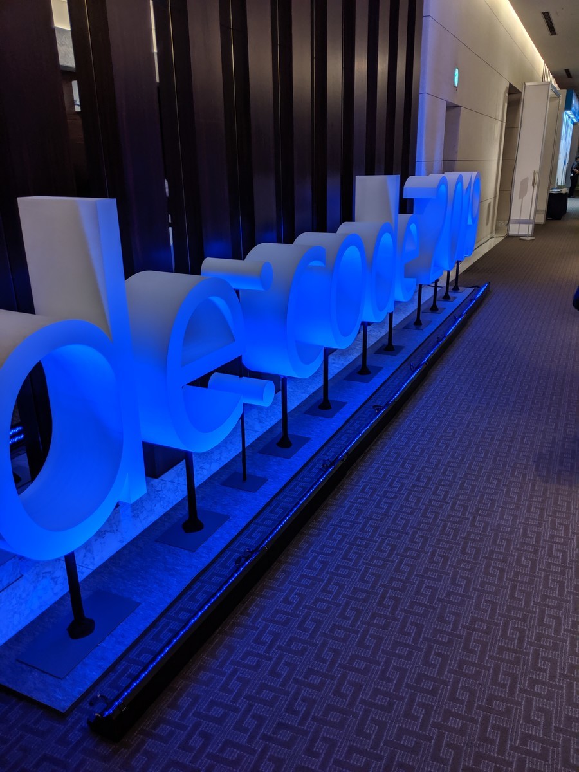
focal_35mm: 27
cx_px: 290
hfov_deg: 51.4
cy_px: 386
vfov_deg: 65.3
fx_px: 602
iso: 61
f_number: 1.8
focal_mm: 4.44
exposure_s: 1/120
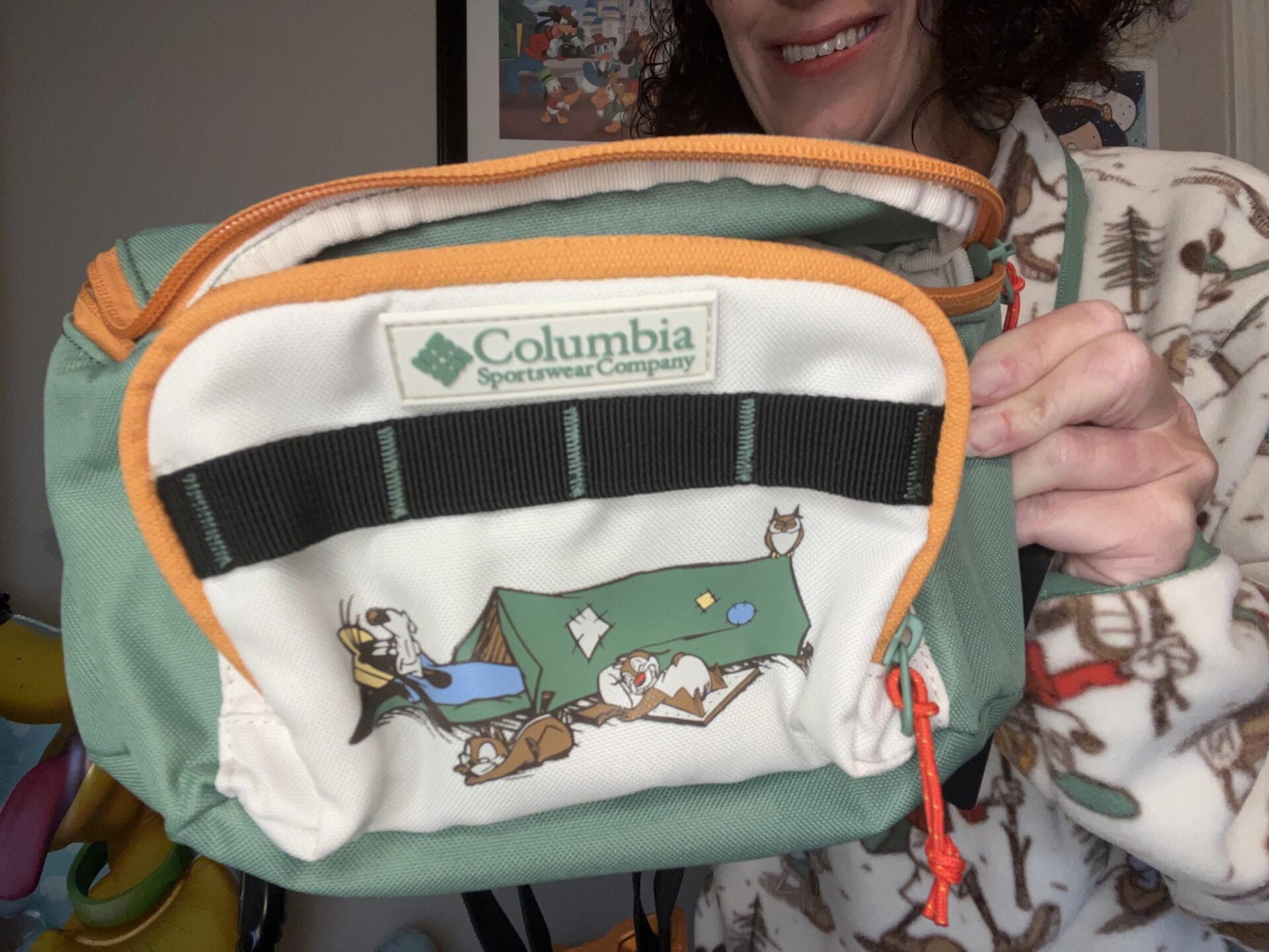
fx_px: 843
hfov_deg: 73.9
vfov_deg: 58.9
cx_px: 634
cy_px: 476
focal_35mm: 23
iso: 100
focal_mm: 2.71
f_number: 2.2
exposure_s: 1/60
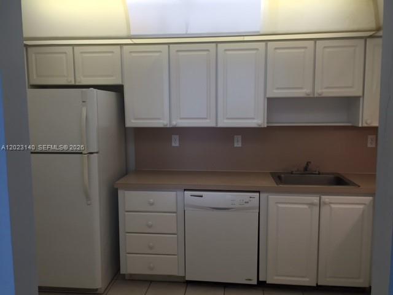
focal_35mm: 29
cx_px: 196
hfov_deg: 61.7
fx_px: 329
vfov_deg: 48.2
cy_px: 148
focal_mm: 4.15
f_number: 2.2
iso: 32
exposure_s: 1/40
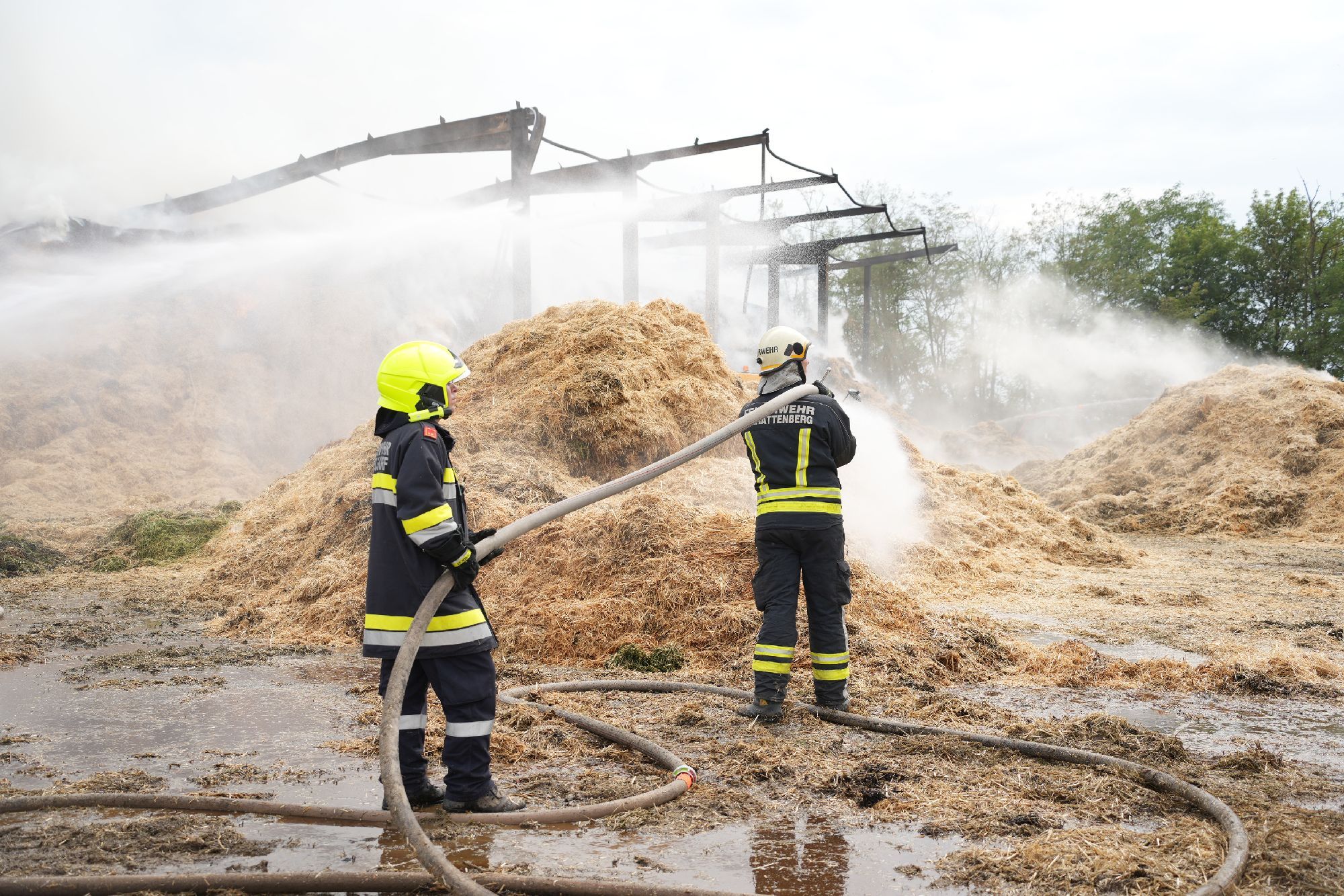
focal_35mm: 45
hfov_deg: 43.6
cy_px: 448
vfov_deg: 29.9
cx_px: 672
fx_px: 1680
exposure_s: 1/400
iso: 100
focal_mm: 45
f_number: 4.5
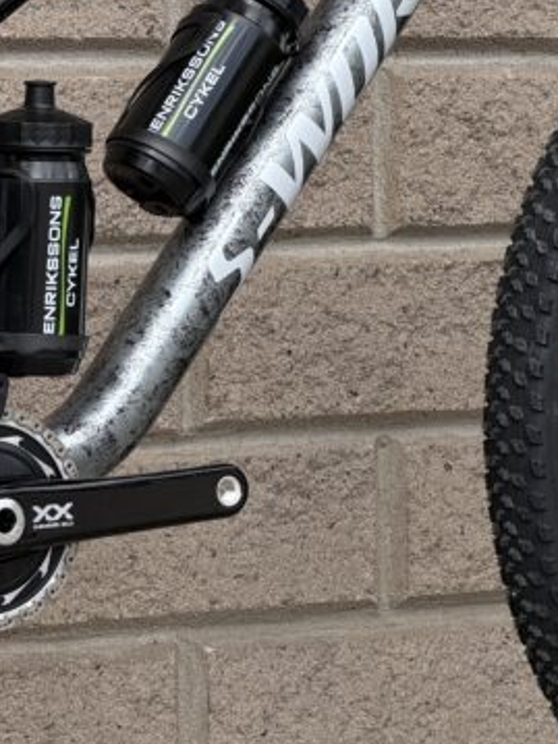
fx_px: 4796
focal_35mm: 223
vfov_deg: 8.9
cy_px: 278
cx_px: 137
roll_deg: -0.7
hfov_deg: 6.7
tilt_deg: -2.2
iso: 50
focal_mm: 16.89
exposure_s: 1/479
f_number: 2.8
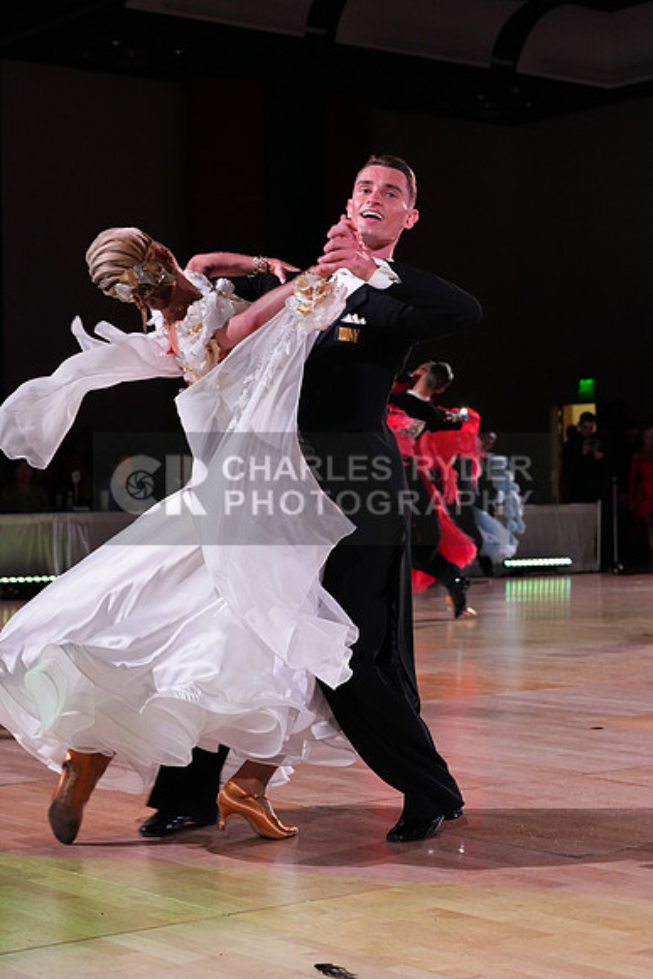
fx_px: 1903
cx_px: 326
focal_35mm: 70
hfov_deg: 19.5
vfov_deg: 28.8
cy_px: 490
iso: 5000
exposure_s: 1/320
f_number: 5.6
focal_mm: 70
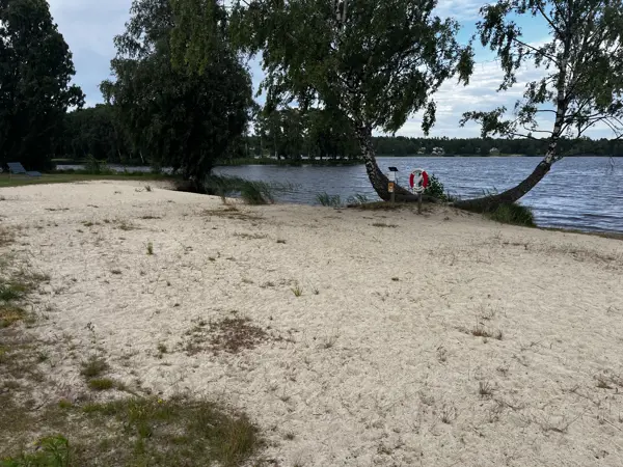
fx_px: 468
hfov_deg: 67.3
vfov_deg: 53.1
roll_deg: -1.4
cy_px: 234
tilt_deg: -10.1
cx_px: 312
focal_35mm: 26
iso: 50
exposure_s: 1/1106
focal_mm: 5.1
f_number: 1.6
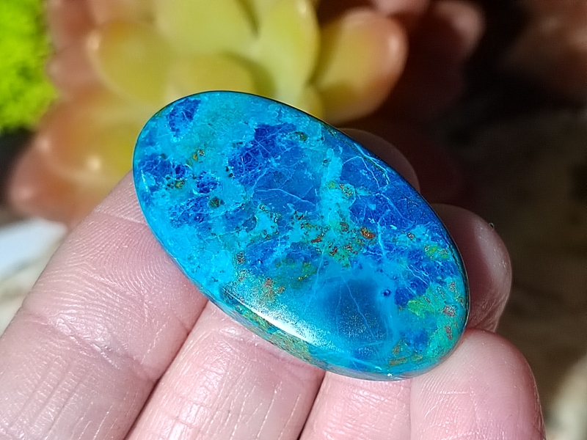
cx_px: 294
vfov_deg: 22.6
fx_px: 1102
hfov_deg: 29.8
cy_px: 220
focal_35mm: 65
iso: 966
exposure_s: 1/100
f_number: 1.9
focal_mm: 5.52
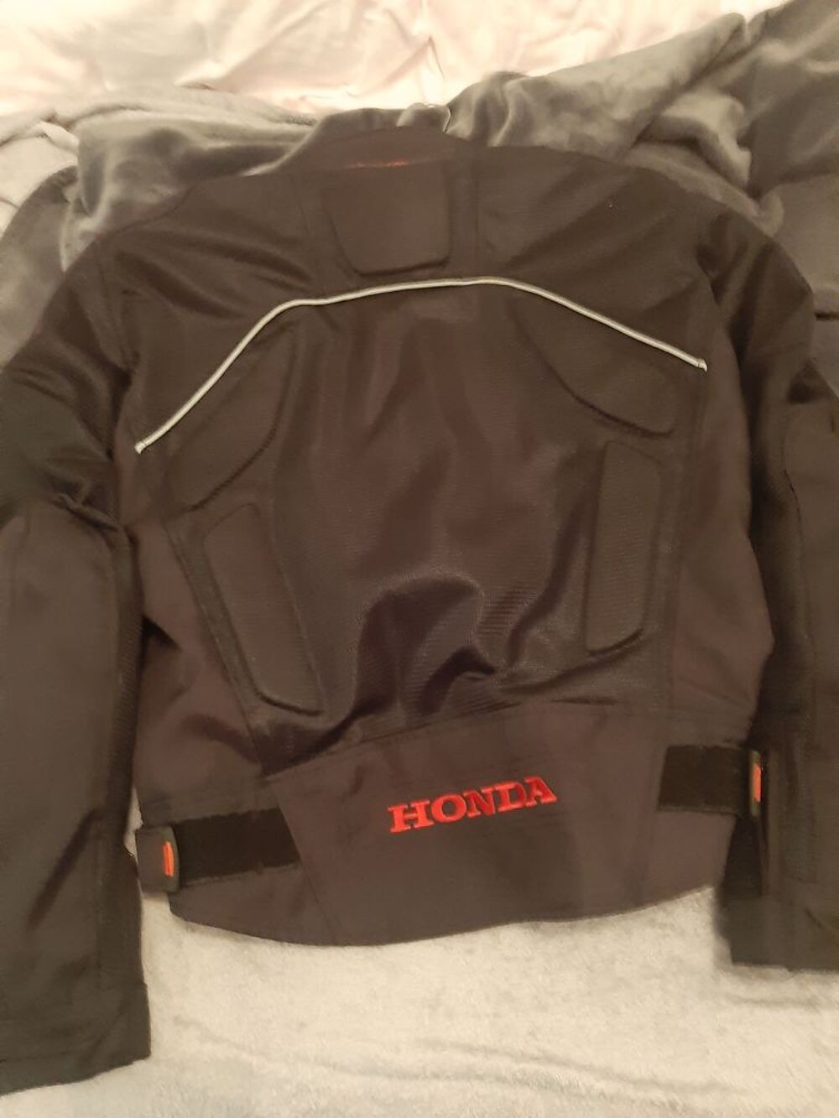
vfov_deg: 65.3
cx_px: 420
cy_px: 559
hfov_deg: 51.4
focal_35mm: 27
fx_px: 872
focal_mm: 3.93
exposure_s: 1/20
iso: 640
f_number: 1.7
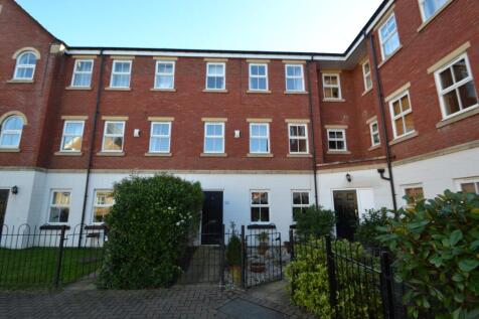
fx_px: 200
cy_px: 160
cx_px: 240
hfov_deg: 100.4
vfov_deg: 77.3
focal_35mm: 15
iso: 220
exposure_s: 1/125
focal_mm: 10
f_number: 5.6
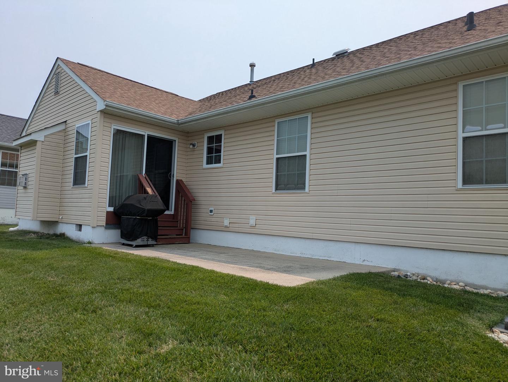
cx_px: 254
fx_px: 367
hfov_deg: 69.4
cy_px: 191
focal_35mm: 25
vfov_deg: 54.9
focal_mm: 5.43
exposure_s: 1/3086
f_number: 1.89
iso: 51
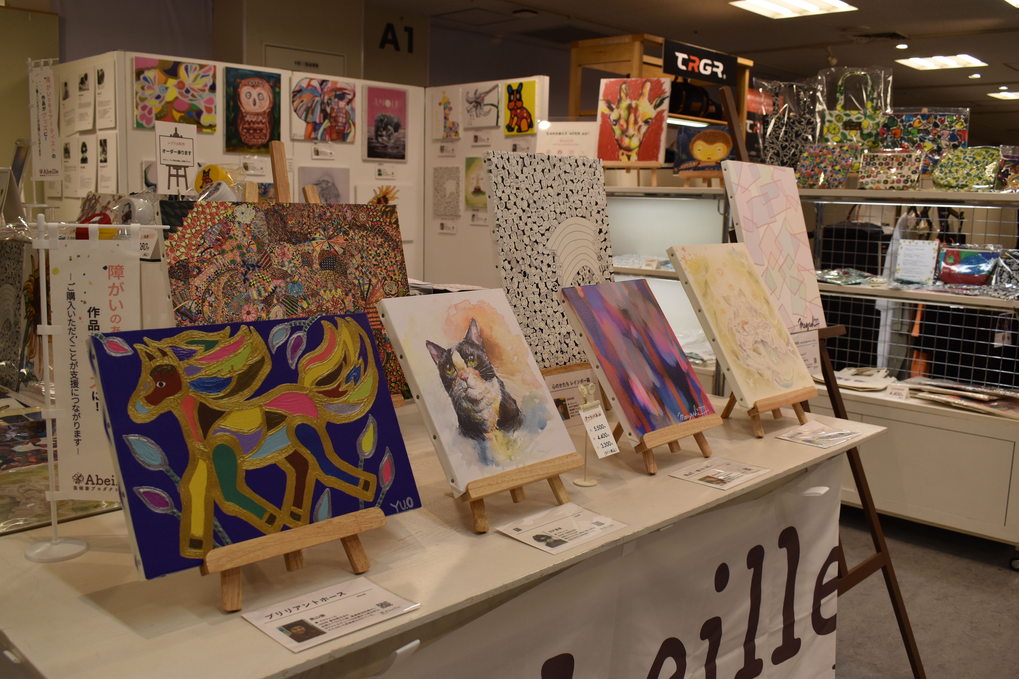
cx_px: 510
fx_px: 934
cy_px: 340
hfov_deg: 57.2
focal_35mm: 33
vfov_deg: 40.0
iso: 400
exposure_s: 1/160
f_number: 6.3
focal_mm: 22
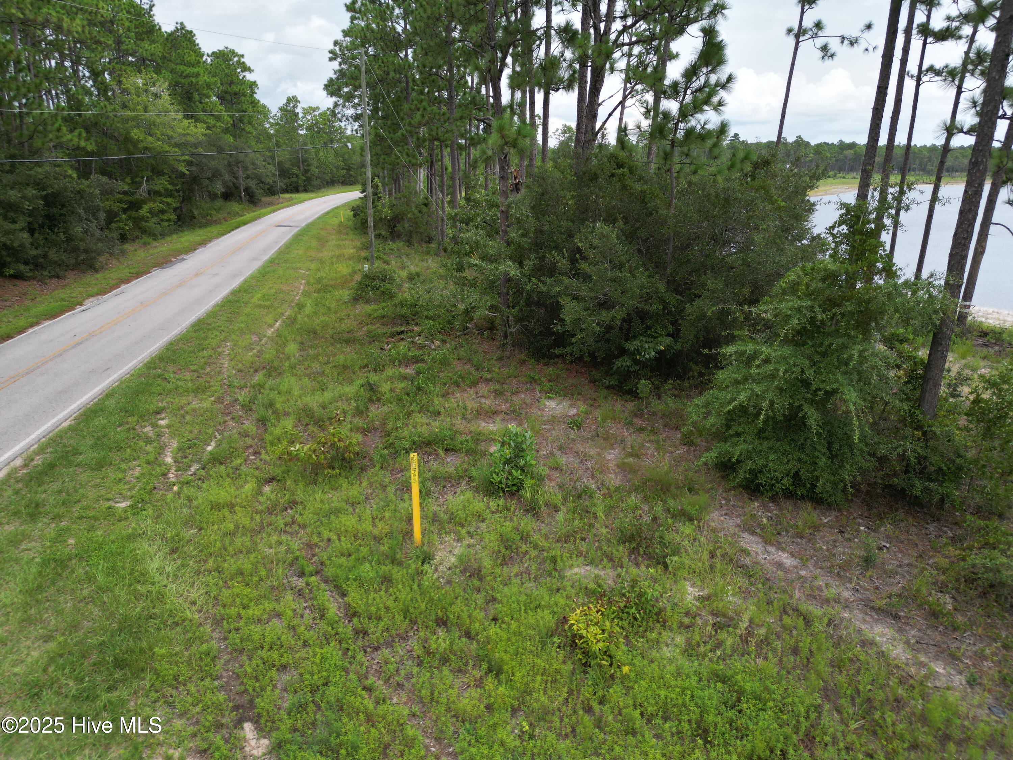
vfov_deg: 56.8
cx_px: 506
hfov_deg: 71.6
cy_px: 380
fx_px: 702
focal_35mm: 24
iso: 150
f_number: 1.7
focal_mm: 6.72
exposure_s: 1/725
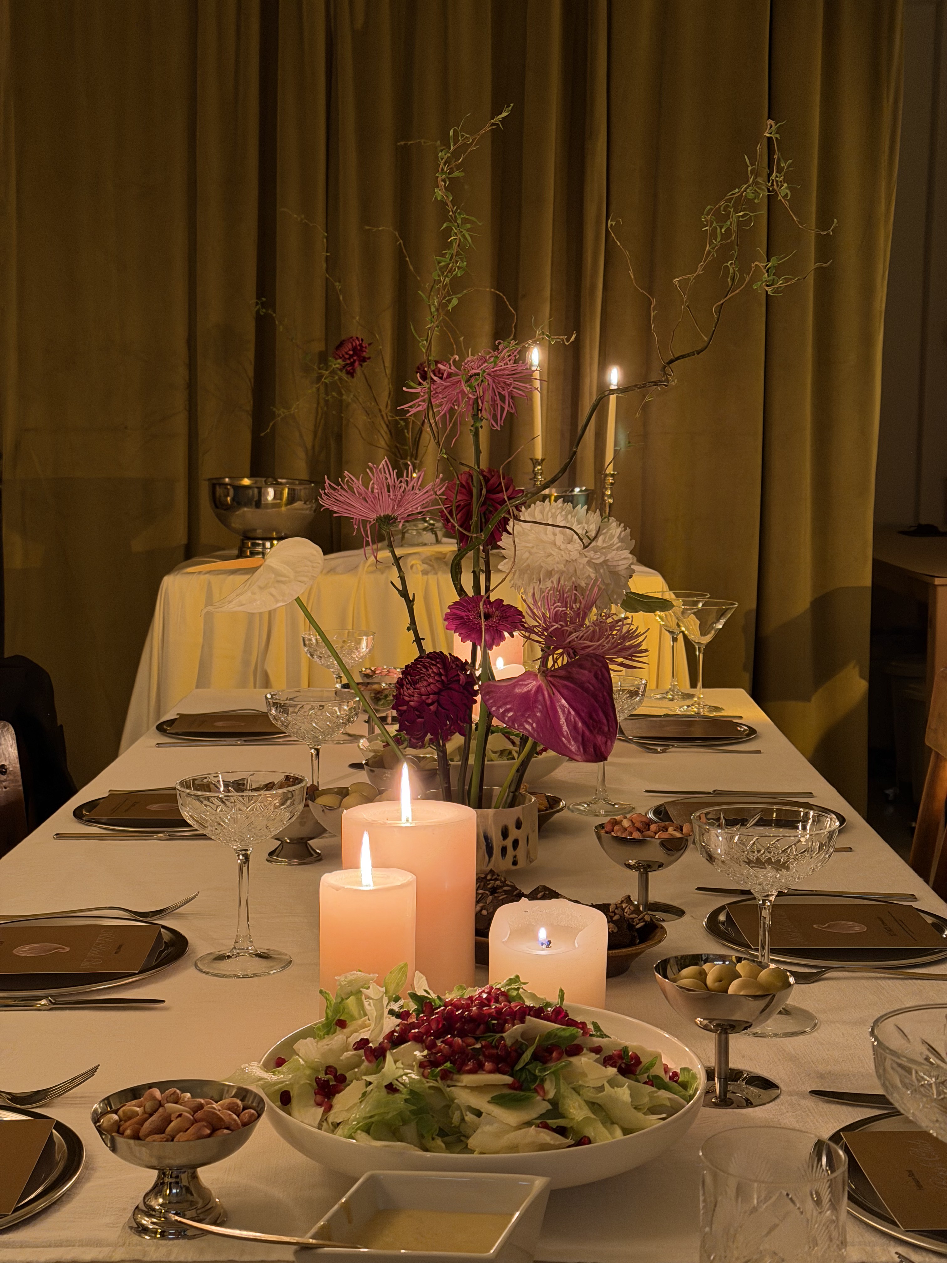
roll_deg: -0.5
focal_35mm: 48
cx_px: 474
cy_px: 632
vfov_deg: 39.7
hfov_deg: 30.3
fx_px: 1751
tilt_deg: -7.0
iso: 400
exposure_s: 1/33
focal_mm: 6.76
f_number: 1.78
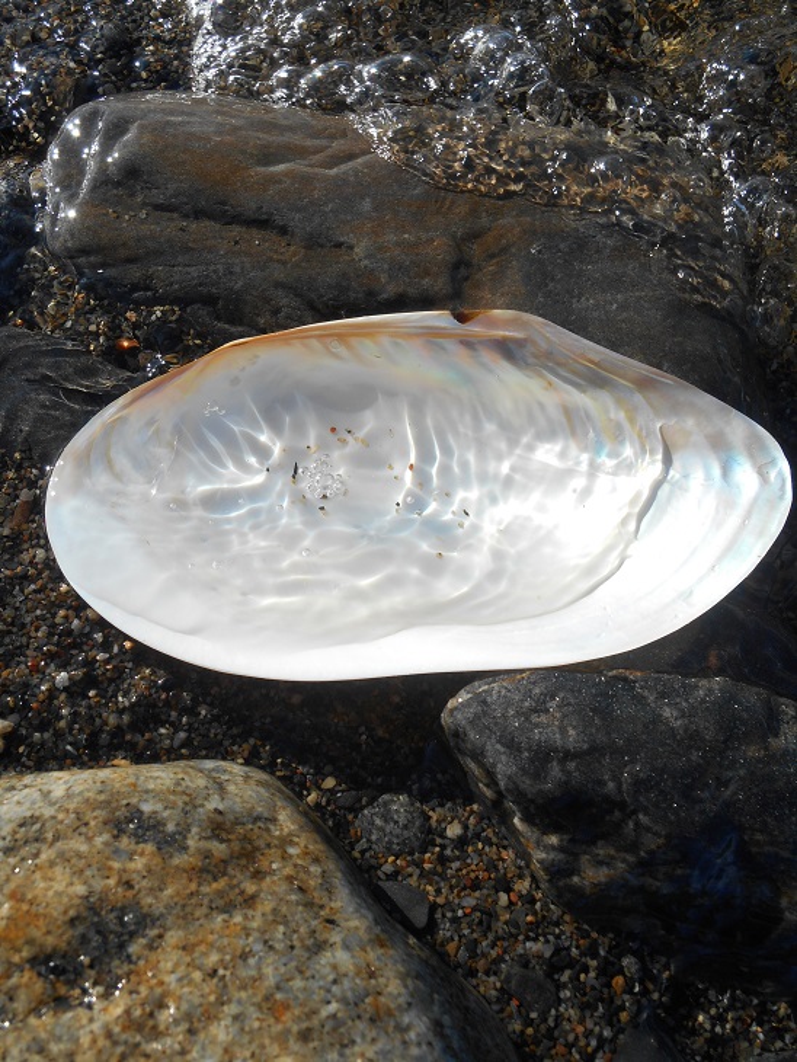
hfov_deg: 35.2
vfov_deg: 45.8
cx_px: 398
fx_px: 1258
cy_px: 531
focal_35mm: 41
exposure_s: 1/800
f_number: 3.9
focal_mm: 7.2
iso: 80
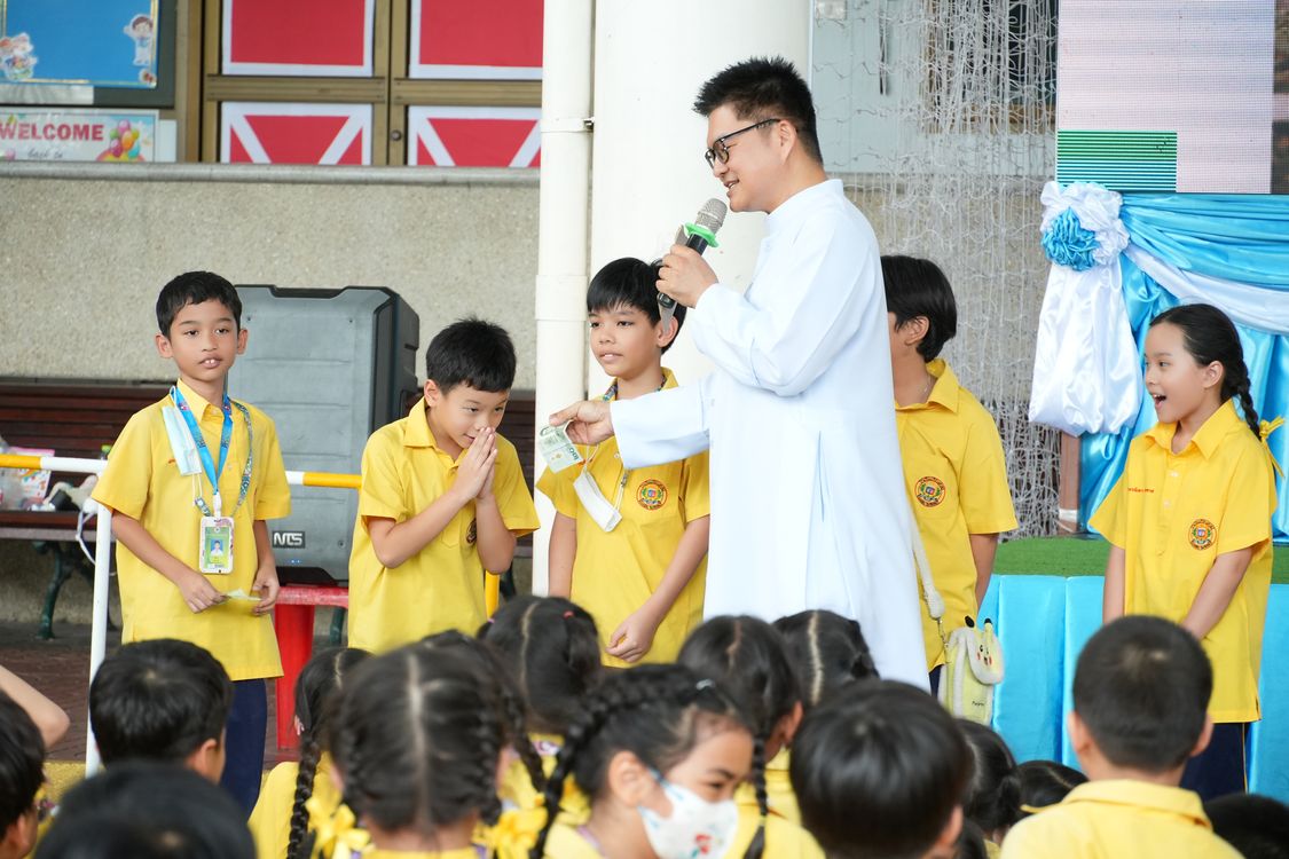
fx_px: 5907
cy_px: 430
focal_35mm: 165
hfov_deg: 12.5
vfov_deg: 8.3
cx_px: 644
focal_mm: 110
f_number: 5.6
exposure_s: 1/125
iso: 1000
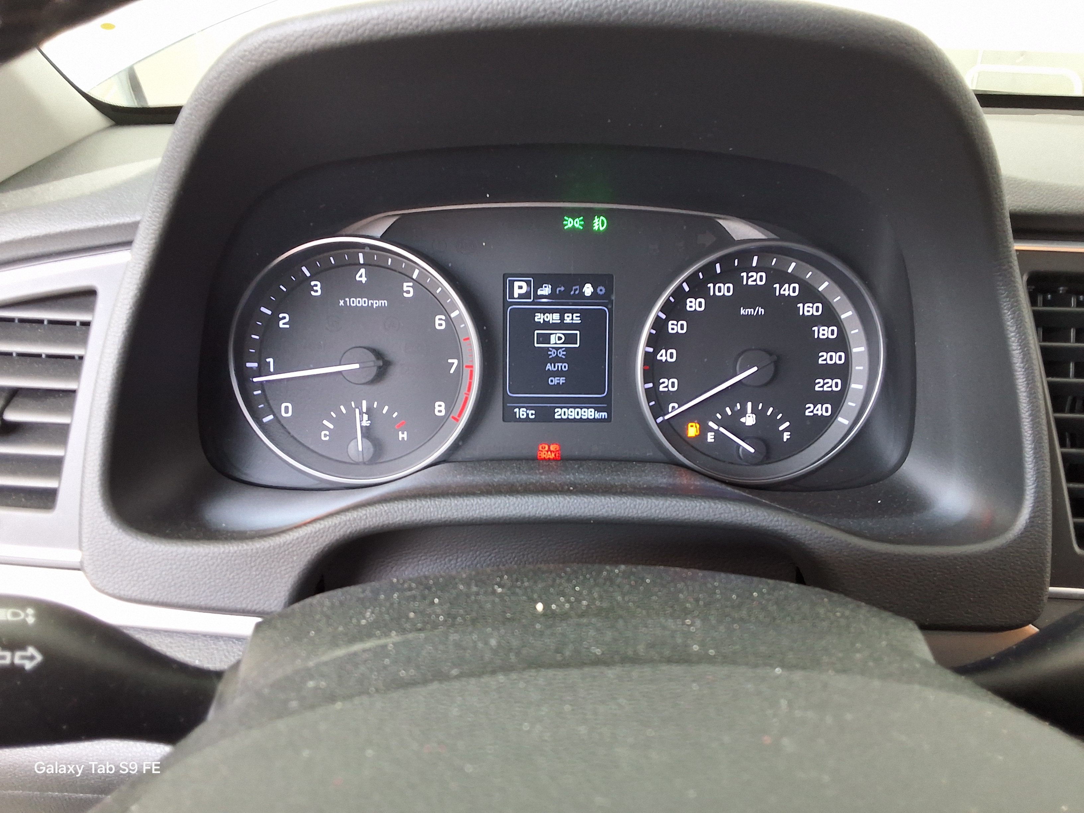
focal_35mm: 28
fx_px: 877
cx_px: 542
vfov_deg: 49.7
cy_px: 406
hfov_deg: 63.4
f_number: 1.9
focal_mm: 2.91
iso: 200
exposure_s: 1/40
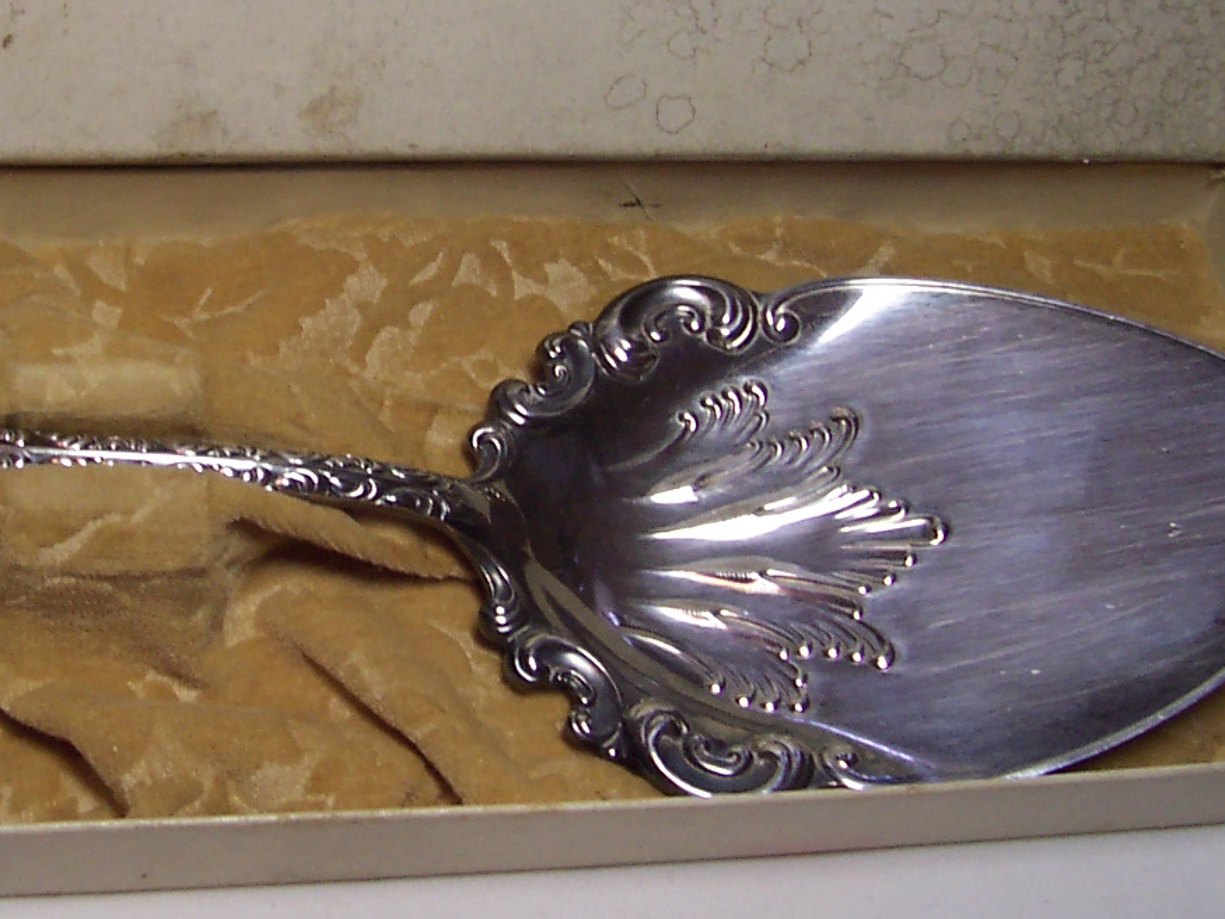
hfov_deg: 27.4
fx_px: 2477
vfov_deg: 20.9
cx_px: 314
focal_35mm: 70
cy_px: 268
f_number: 2.8
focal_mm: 5.6
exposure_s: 1/60
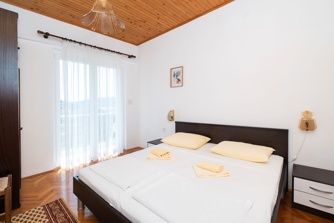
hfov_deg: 100.4
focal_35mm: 15
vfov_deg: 77.3
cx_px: 167
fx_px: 139
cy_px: 112
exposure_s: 1/200
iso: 160
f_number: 8
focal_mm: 10
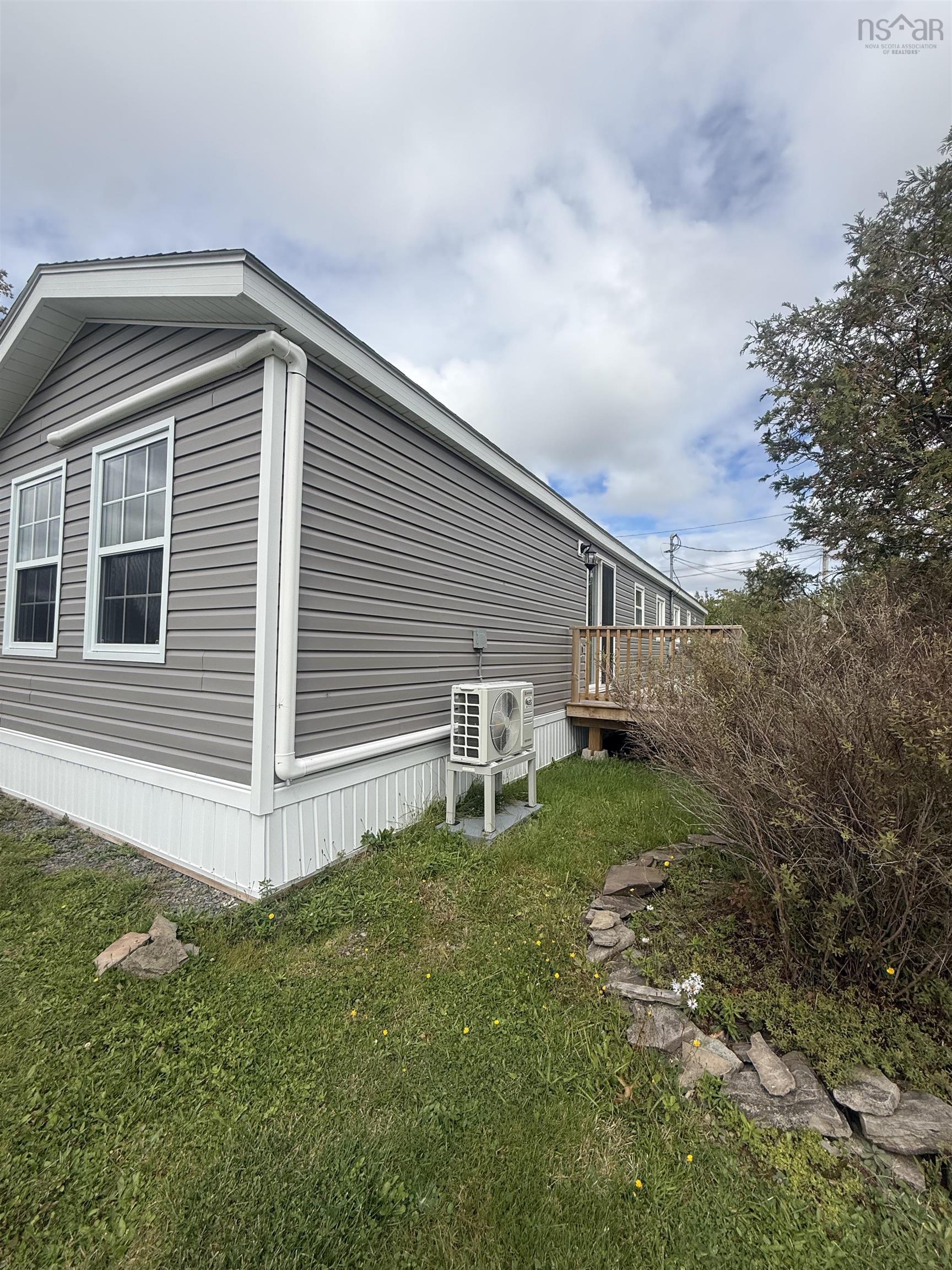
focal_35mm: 14
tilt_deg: +3.1
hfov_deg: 85.7
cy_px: 635
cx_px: 476
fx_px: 513
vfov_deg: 102.1
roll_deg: -1.4
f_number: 2.2
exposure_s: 1/1961
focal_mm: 2.22
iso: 50
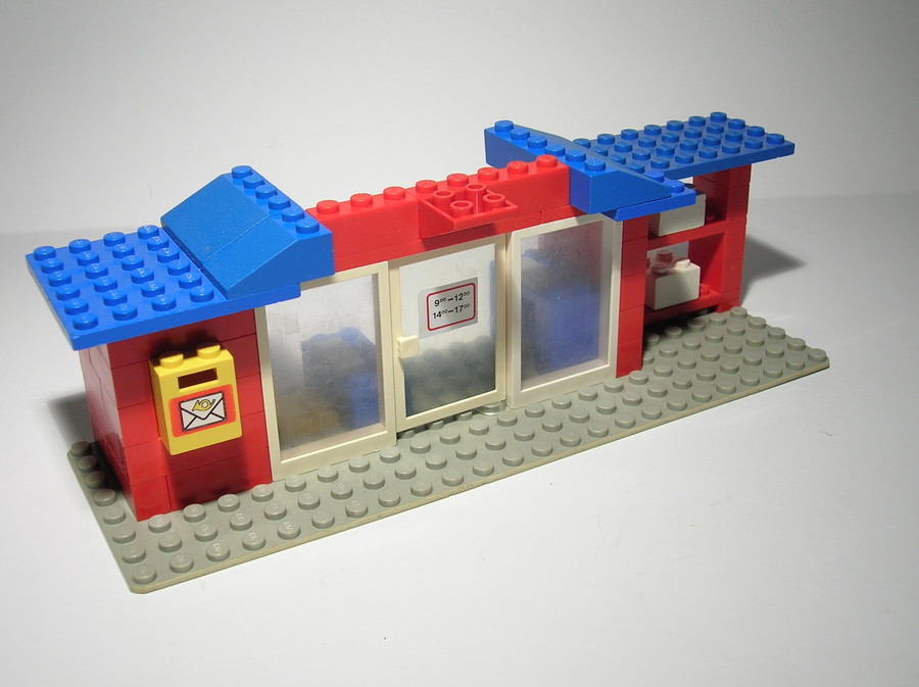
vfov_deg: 34.3
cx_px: 460
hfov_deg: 44.8
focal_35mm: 42
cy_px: 344
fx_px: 1114
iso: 50
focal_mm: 7
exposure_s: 1/20
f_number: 3.1
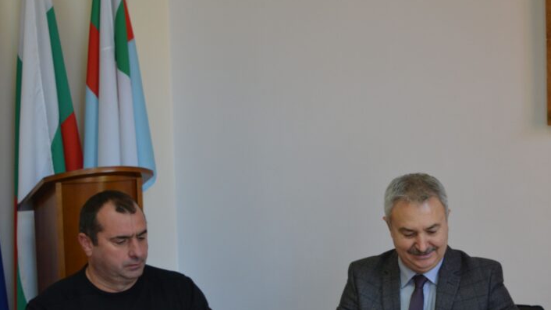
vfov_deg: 14.7
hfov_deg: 25.7
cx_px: 398
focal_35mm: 82
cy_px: 212
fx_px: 1198
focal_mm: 36
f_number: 4.8
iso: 500
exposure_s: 1/60
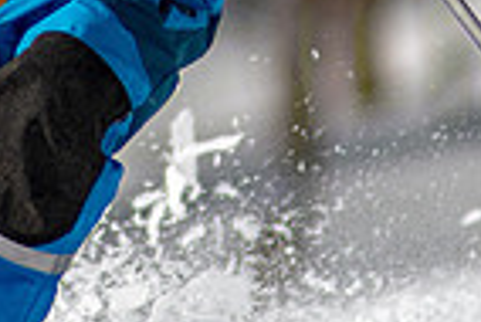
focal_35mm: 2302
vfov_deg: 0.6
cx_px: 200
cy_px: -430
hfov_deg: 0.9
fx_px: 30788
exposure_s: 1/6400
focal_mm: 300
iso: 100
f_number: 2.8
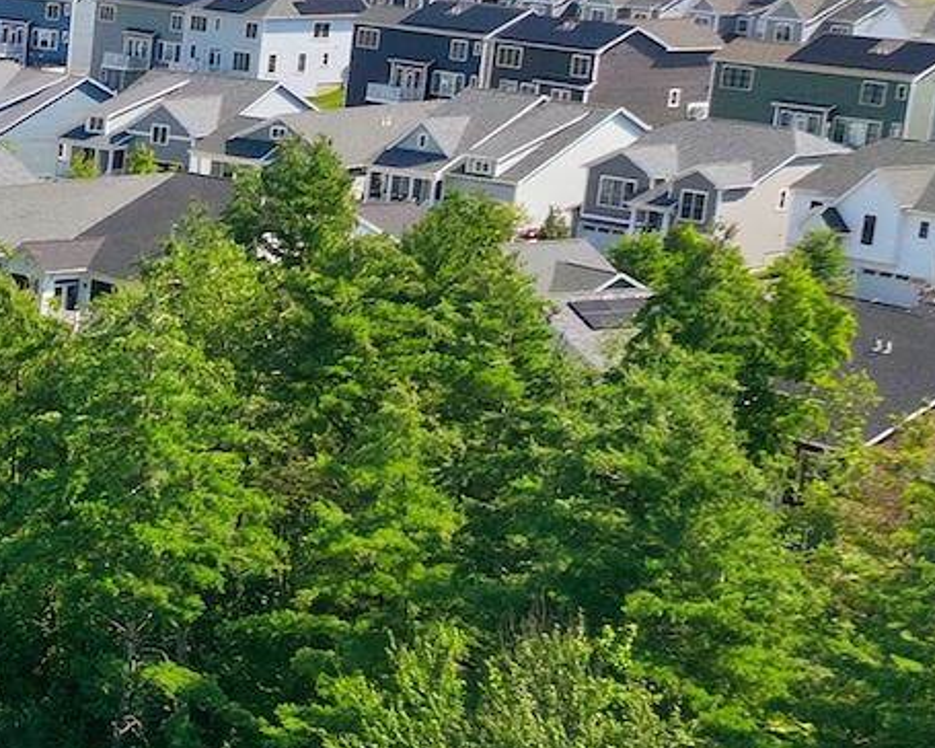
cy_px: 743
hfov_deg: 14.7
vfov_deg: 13.7
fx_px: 3072
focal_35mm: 111
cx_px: -853
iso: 130
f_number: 2.8
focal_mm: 12.3
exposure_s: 1/3200
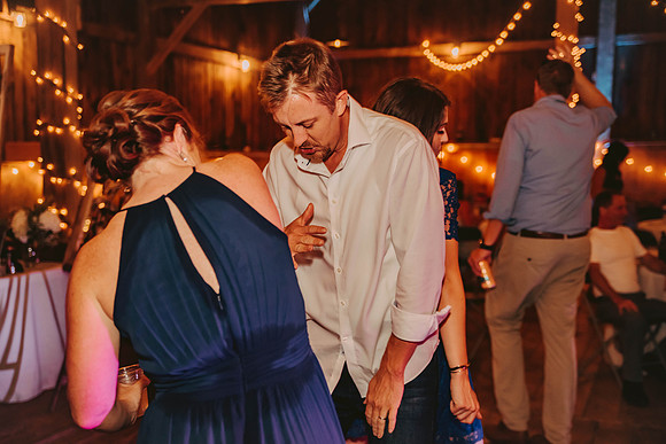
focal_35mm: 48
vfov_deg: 28.1
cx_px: 333
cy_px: 222
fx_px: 888
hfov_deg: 41.1
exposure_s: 1/125
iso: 1250
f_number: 2.8
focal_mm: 48
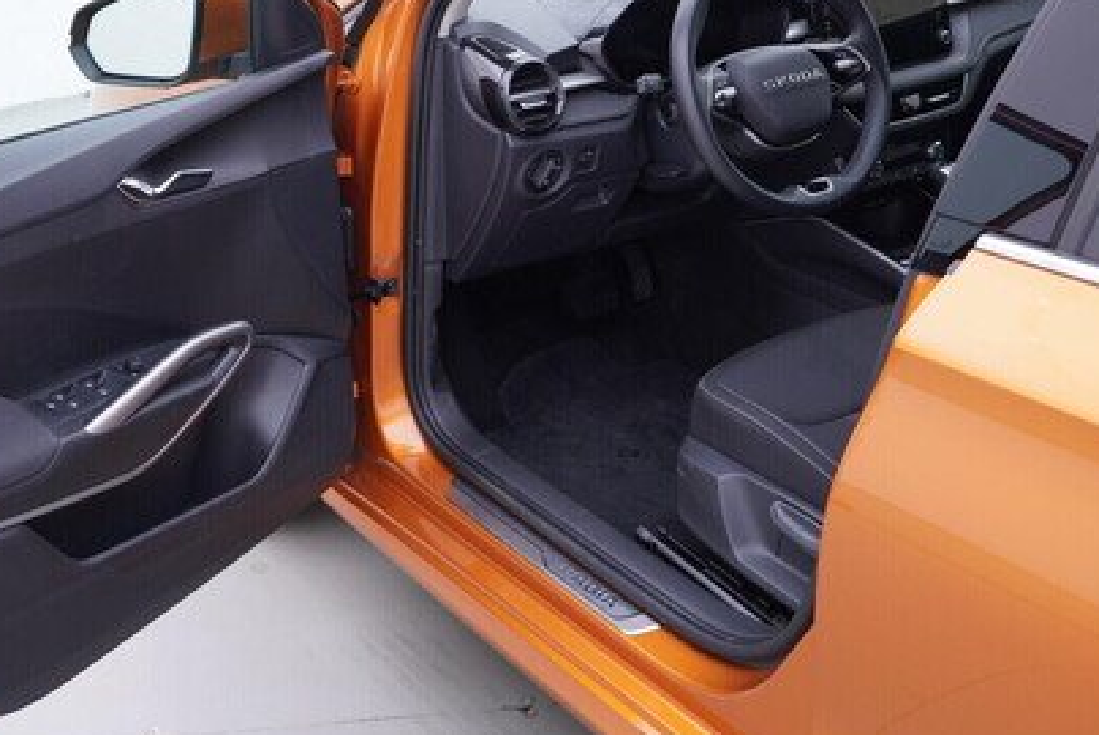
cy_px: 271
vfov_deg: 27.5
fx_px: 1497
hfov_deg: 40.3
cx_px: 492
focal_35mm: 49
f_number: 2.8
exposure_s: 1/40
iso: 125
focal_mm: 24
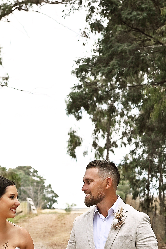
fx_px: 1115
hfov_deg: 8.5
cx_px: 43
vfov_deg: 12.6
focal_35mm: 161
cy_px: 243
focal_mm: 62
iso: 400
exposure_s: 1/250
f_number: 5
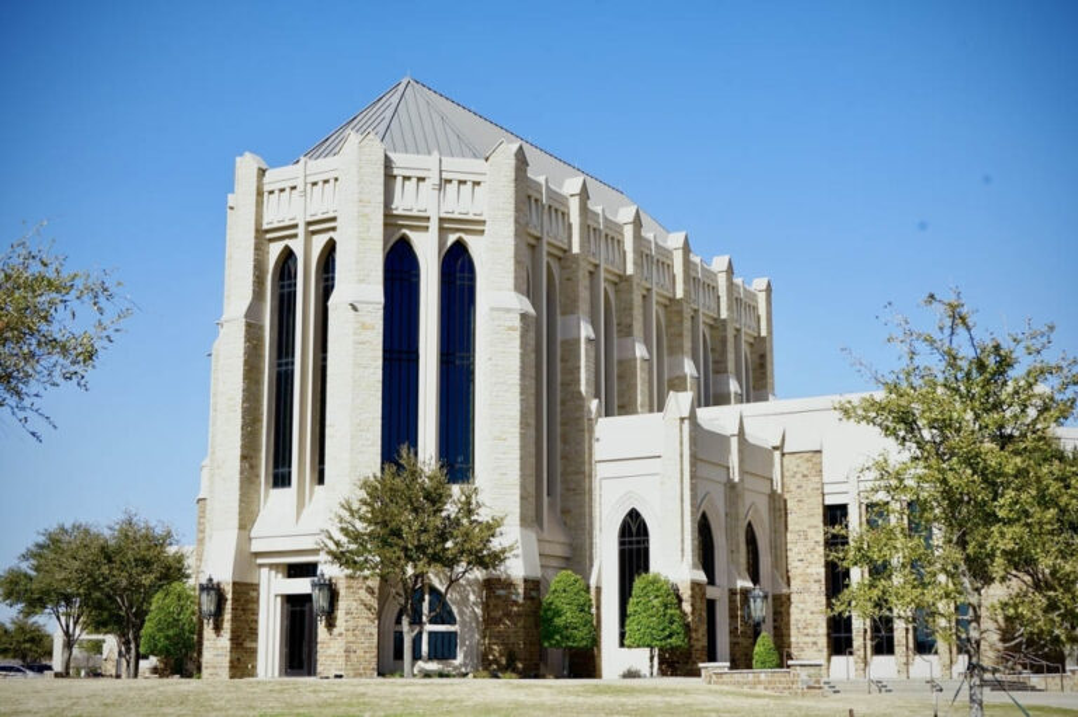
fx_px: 1556
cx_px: 539
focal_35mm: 52
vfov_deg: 26.0
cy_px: 358
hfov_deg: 38.2
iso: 100
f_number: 9
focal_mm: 52
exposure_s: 1/160
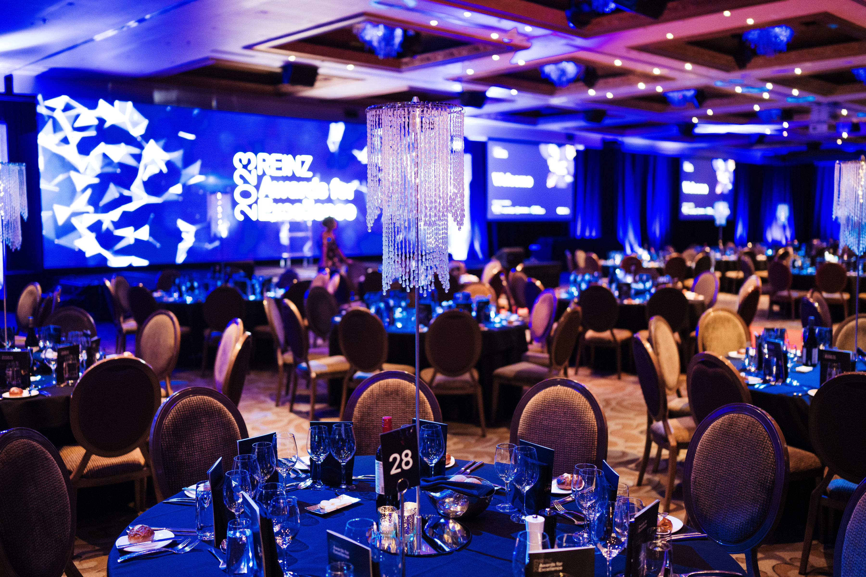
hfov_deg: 53.8
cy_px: 288
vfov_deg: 37.3
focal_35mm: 36
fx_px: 854
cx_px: 433
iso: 2500
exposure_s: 1/100
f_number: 1.8
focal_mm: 35
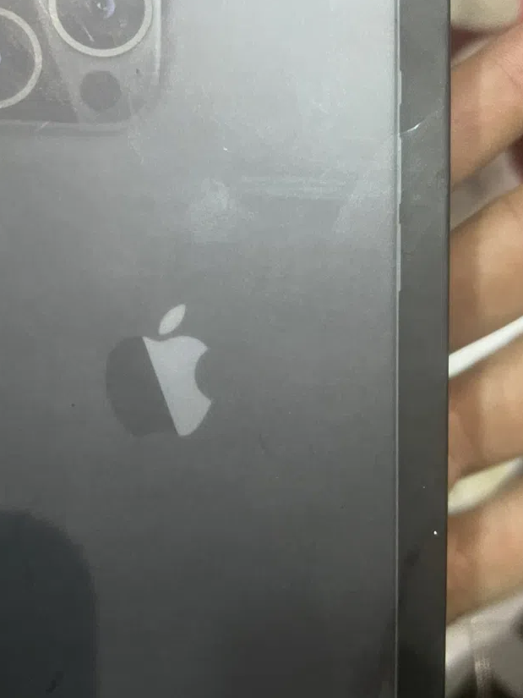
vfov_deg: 43.8
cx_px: 184
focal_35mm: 43
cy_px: 345
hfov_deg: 33.4
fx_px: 866
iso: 500
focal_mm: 5.7
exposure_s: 1/33
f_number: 1.5
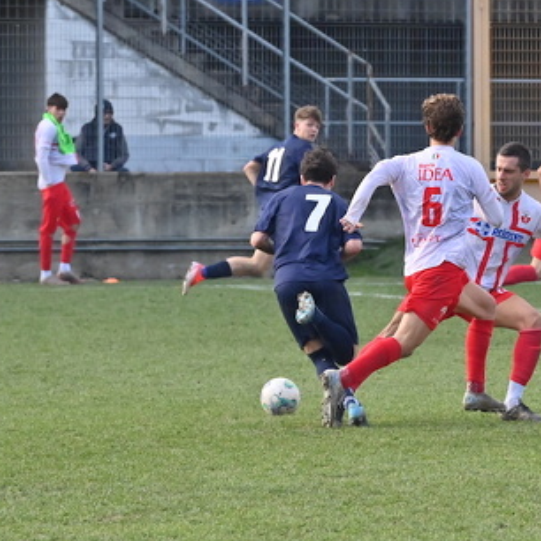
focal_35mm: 429
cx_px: 391
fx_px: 7585
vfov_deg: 4.1
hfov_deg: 4.1
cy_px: 199
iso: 2000
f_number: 8
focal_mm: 195
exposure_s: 1/2500
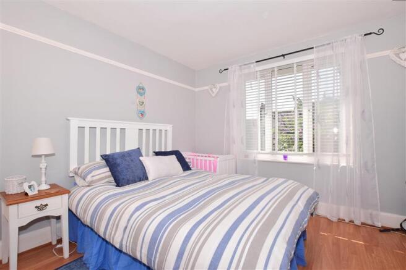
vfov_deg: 77.3
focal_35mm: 15
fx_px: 169
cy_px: 135
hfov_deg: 100.4
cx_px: 203
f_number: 18
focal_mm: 10
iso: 400
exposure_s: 1/200
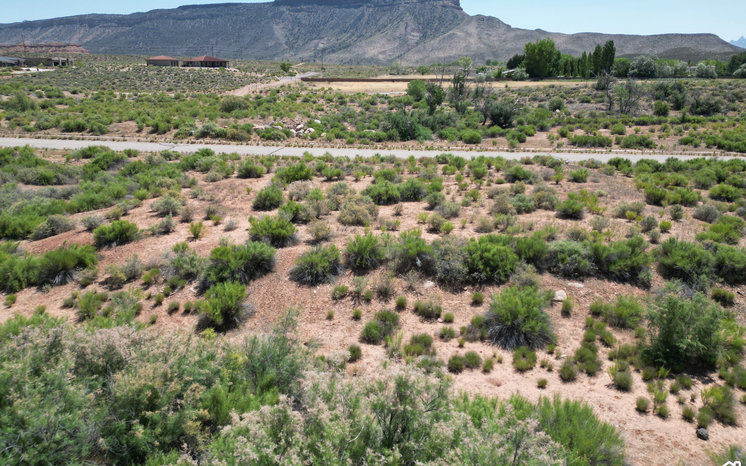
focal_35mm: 26
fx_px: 529
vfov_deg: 47.6
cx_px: 379
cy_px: 220
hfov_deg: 70.4
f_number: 1.7
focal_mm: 6.72
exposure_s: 1/2500
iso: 130
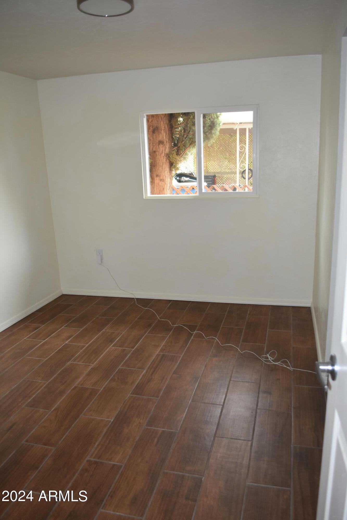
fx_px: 390
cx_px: 174
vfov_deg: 67.4
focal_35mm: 27
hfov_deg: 47.9
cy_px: 260
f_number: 4
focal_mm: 18
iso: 400
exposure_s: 1/60
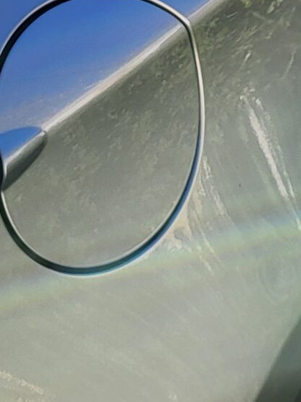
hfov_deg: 12.4
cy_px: -41
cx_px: 248
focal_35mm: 119
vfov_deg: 16.1
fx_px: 1380
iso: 40
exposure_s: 1/818
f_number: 1.8
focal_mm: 5.4
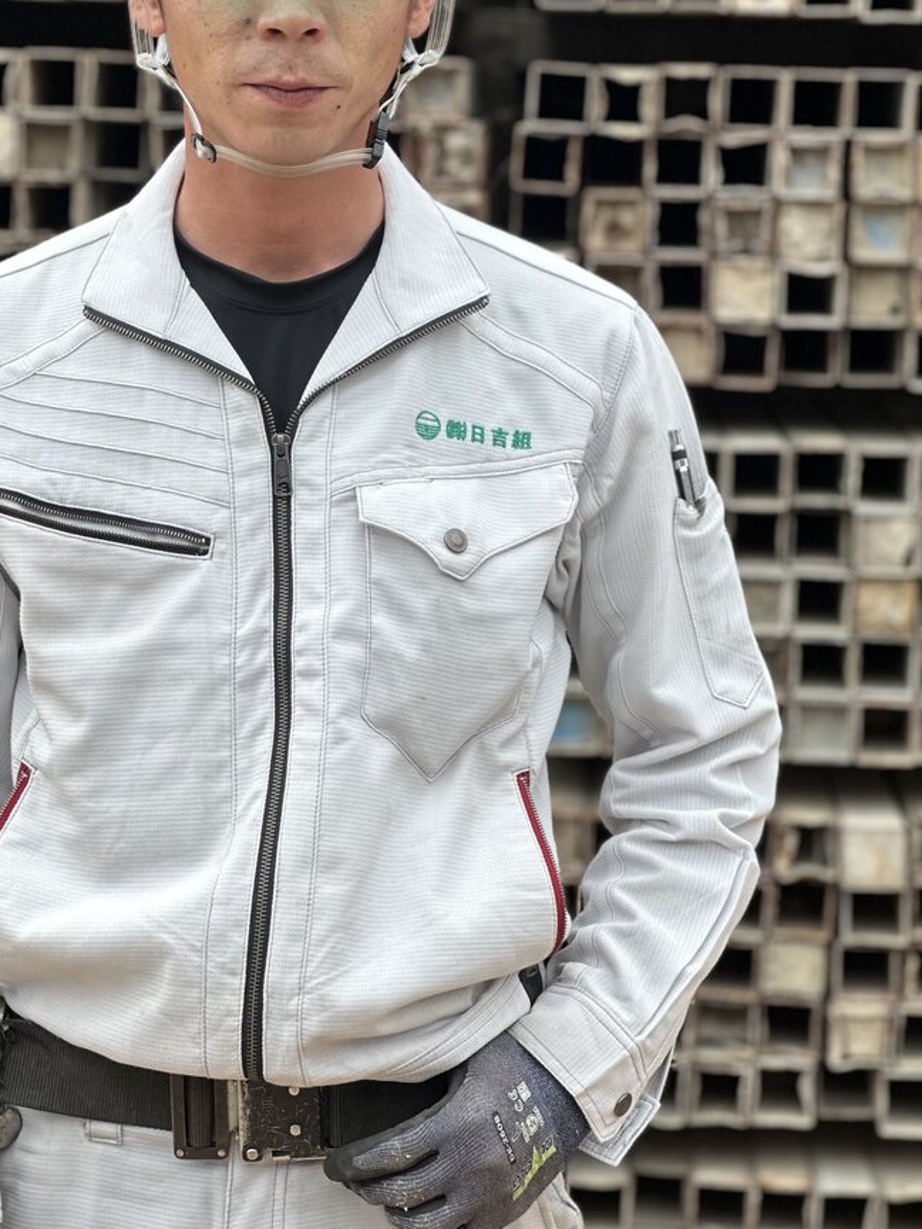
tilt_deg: -5.0
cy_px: 435
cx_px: 346
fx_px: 3800
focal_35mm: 107
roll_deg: +0.8
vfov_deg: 18.3
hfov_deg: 13.8
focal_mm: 9
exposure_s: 1/121
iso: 25
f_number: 2.8
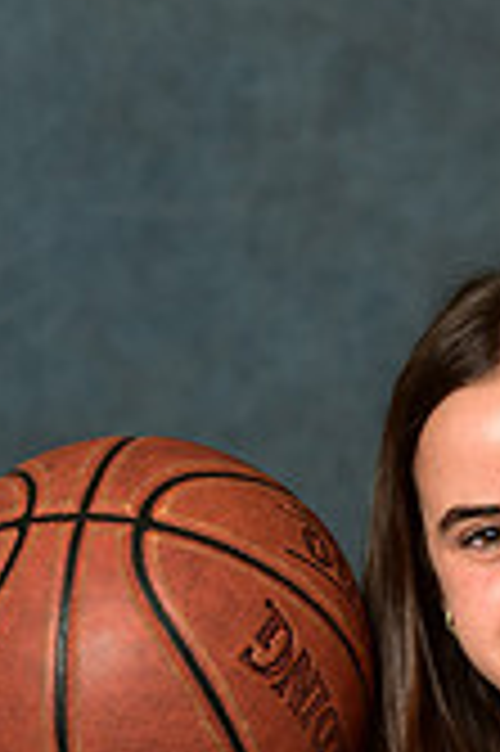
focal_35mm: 404
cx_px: 633
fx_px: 8434
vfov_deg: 5.1
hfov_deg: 3.4
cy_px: 910
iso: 200
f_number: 4.5
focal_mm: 116
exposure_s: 1/200
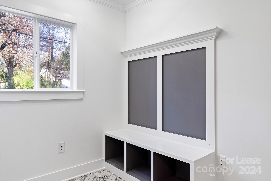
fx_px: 181
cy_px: 90
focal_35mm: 24
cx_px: 136
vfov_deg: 53.1
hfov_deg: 73.7
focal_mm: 24
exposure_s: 1/2
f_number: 8
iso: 125
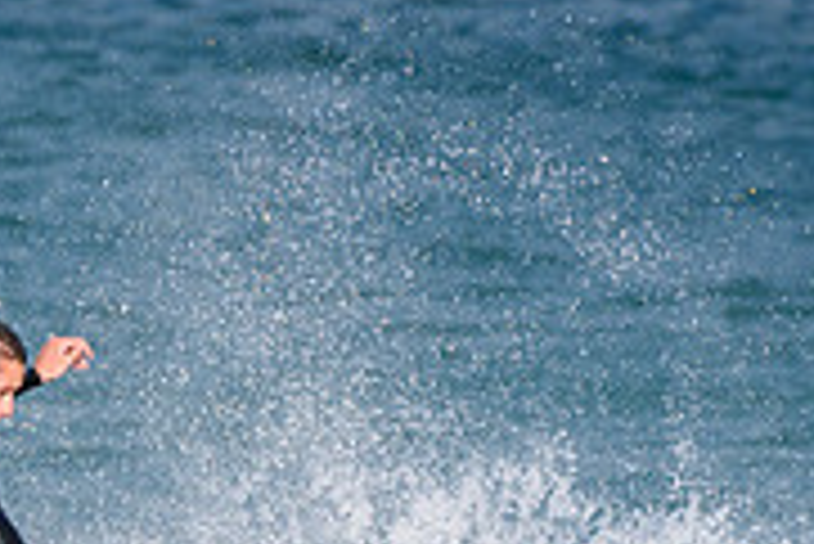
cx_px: -135
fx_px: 54309
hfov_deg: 0.9
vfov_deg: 0.6
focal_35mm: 2400
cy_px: 807
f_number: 5.6
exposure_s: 1/2000
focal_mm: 500
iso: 360
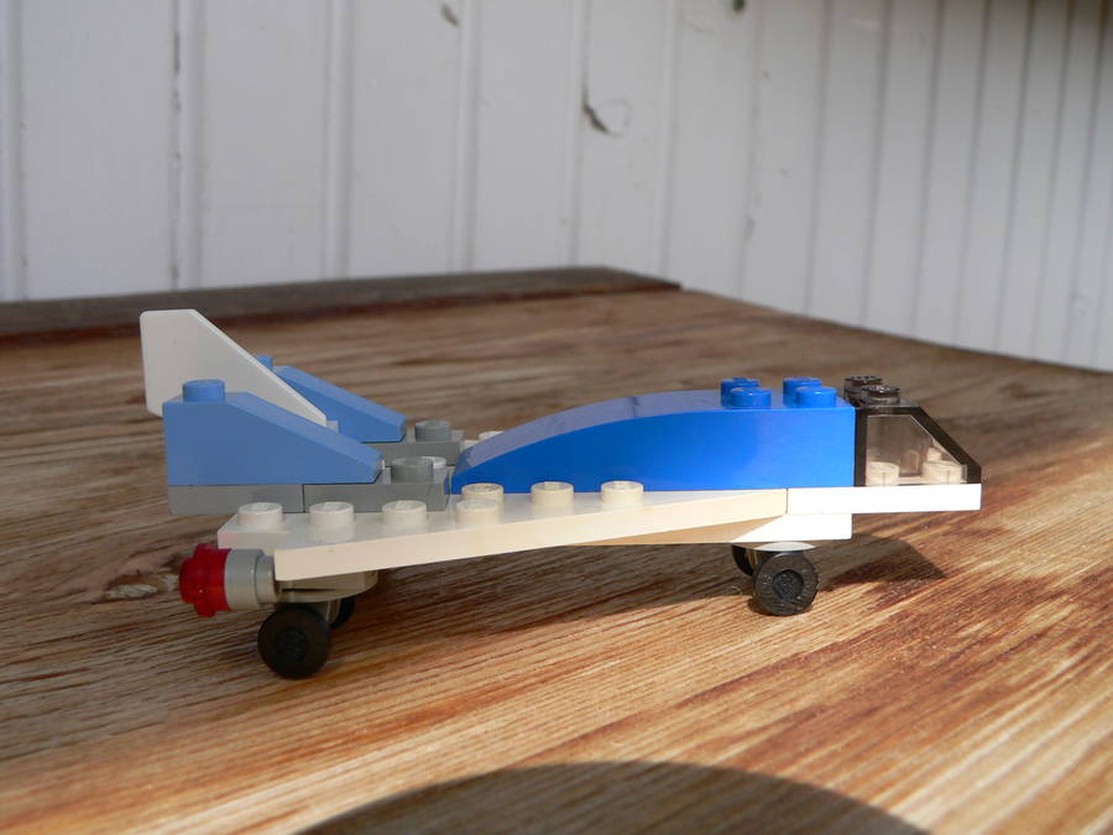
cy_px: 418
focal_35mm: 36
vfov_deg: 39.7
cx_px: 556
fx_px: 1157
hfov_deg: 51.4
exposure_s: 1/500
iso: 80
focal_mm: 6
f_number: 4
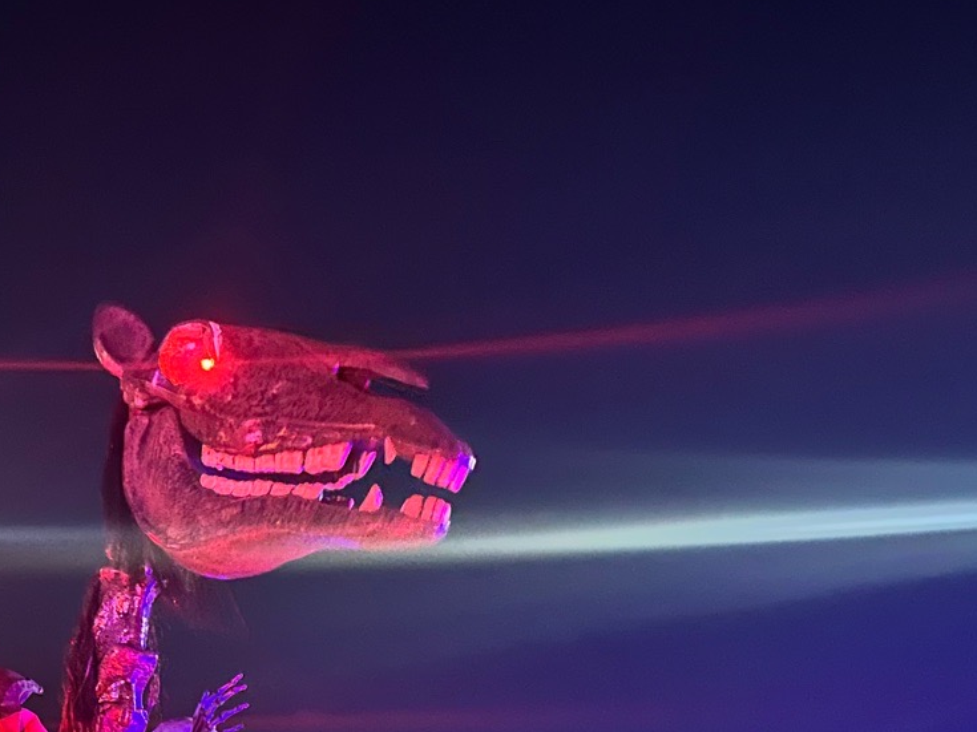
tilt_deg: +19.0
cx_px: 108
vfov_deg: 28.1
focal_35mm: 49
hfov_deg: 36.6
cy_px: 714
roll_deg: -1.7
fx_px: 1383
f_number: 1.78
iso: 2000
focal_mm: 6.86
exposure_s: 1/16
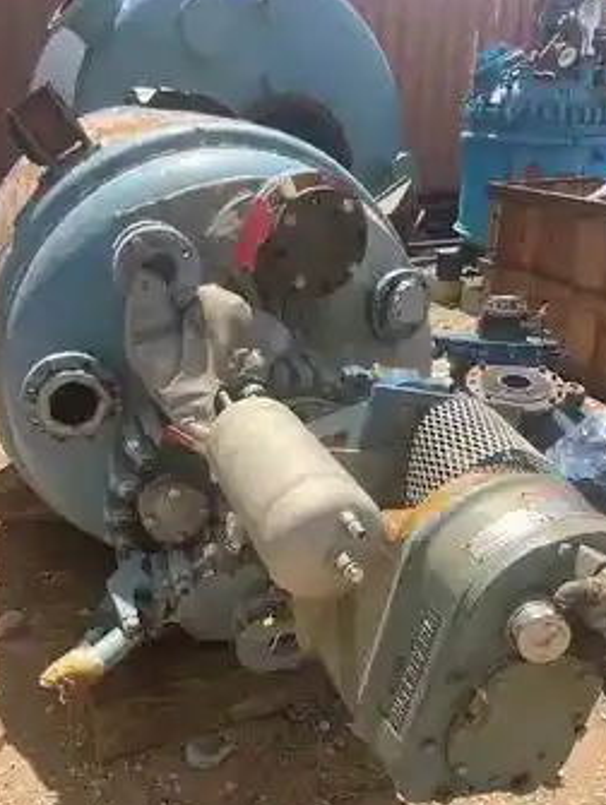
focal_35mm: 31
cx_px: 310
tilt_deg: -27.0
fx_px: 722
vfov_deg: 57.9
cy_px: 473
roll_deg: -1.6
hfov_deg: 45.5
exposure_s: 1/1776
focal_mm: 5.1
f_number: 1.6
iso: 50
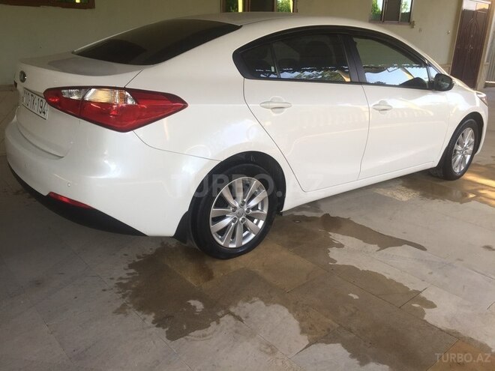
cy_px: 186
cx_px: 248
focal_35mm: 29
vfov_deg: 48.2
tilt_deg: -19.7
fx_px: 415
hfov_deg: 61.7
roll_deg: -2.2
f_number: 2.2
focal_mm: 4.15
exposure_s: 1/107
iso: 32
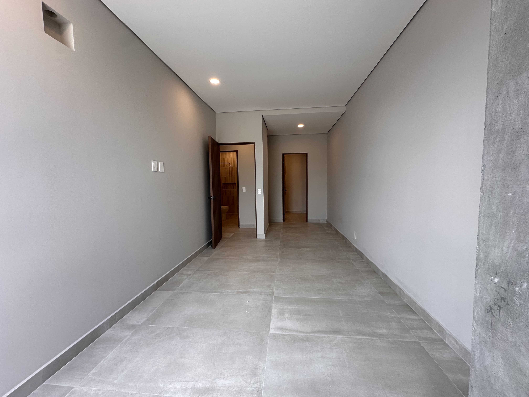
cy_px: 198
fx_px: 214
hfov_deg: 102.1
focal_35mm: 14
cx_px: 264
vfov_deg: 85.7
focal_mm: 2.22
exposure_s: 1/120
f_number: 2.2
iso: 64
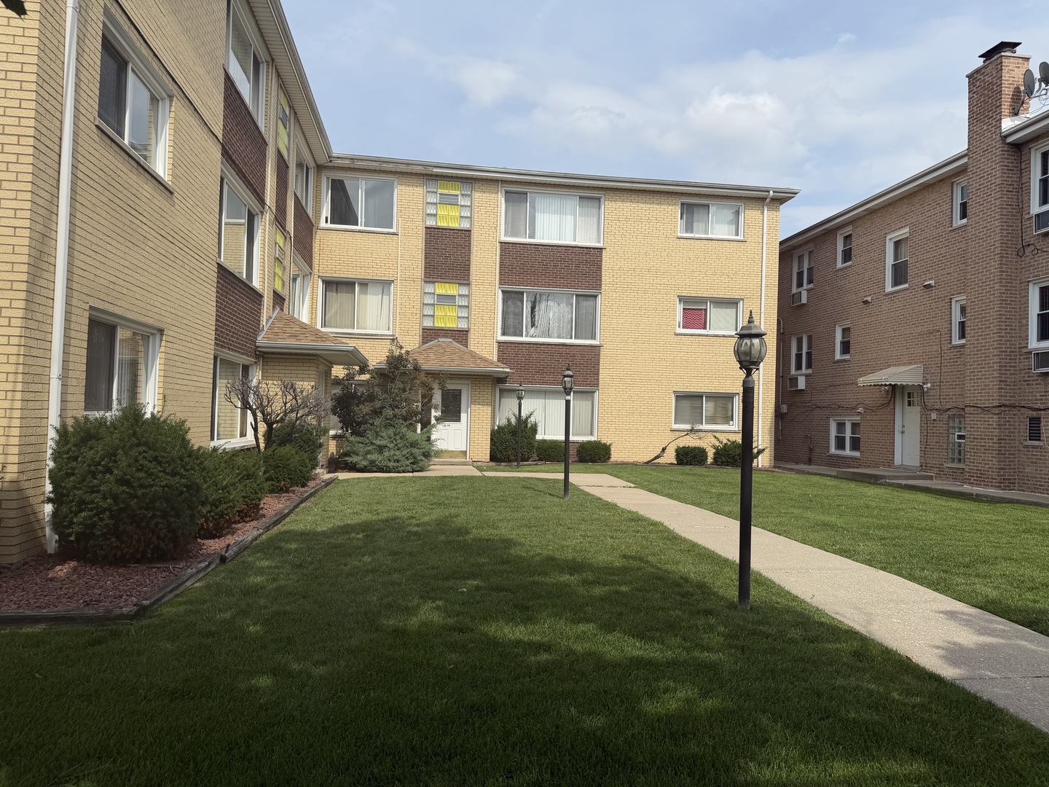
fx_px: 727
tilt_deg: -0.5
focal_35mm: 24
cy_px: 394
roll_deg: -1.7
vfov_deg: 56.8
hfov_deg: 71.6
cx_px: 524
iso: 80
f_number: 1.78
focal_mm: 6.76
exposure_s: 1/6173
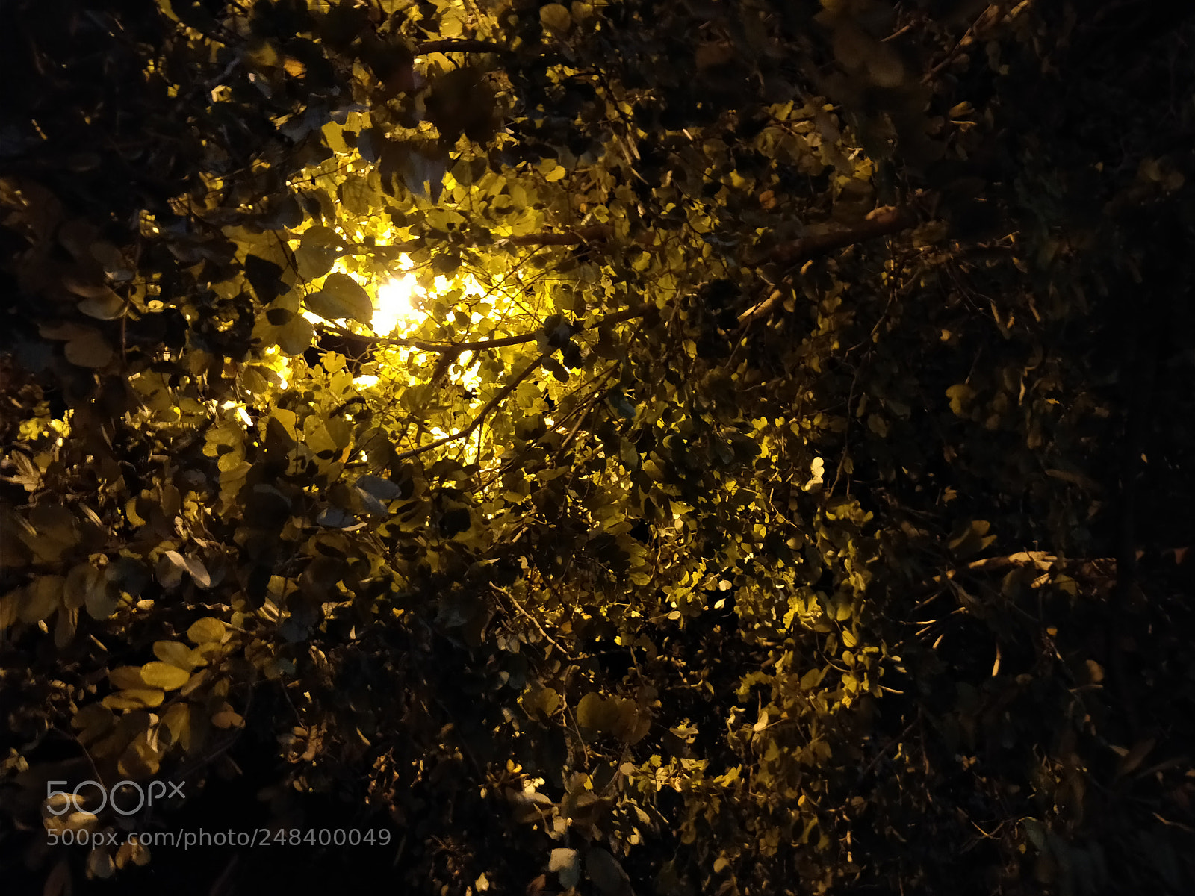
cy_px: 448
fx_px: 829
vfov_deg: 56.8
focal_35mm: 24
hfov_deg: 71.6
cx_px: 598
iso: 3200
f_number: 1.7
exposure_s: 1/17
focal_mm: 4.1
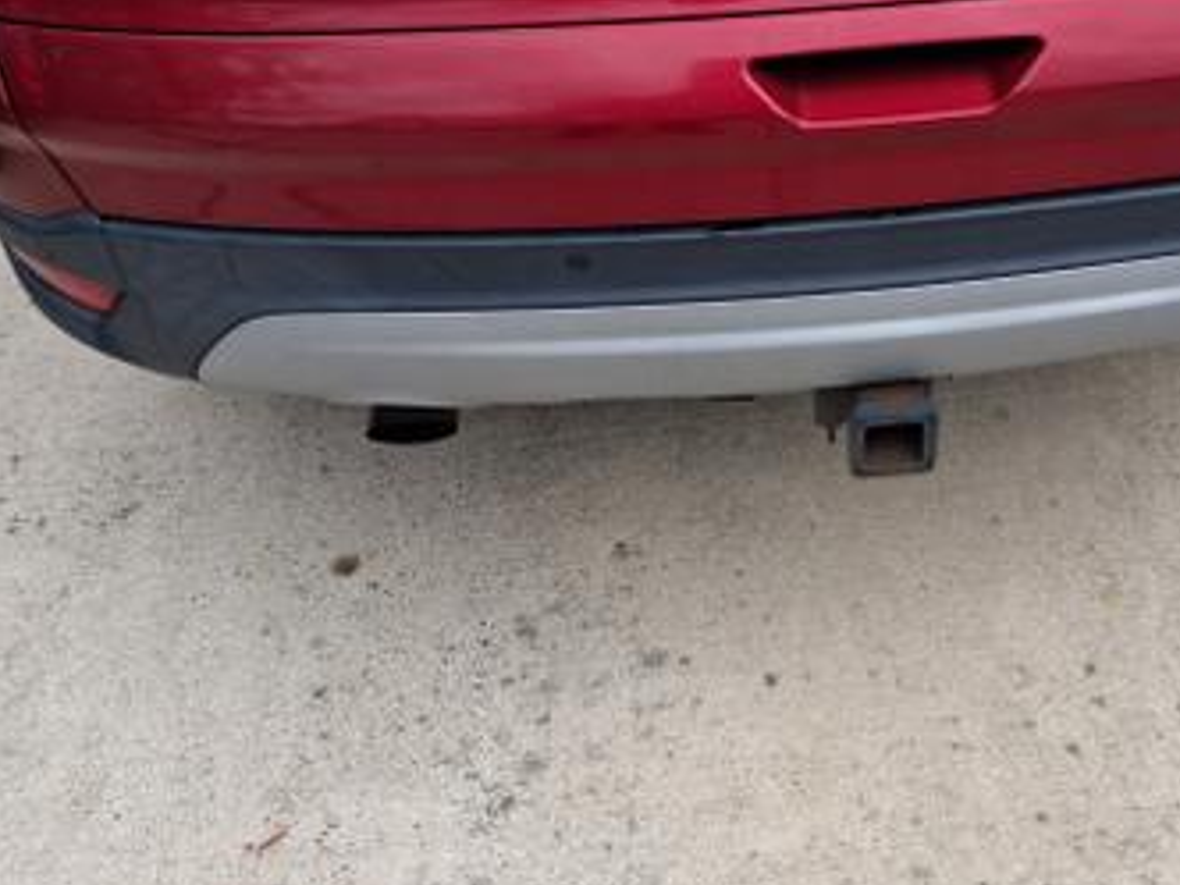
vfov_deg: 35.1
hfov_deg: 44.8
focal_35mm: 41
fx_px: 1398
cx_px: 825
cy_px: 412
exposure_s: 1/206
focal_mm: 4
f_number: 1.8
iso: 25
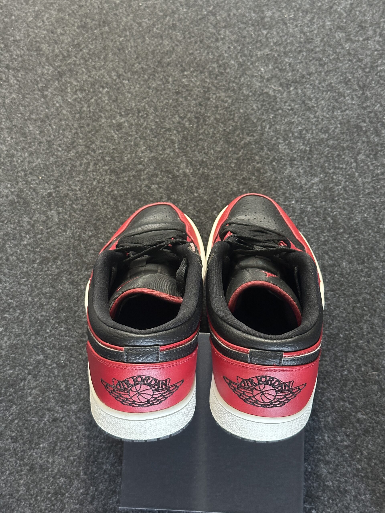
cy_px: 256
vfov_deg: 39.7
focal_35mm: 48
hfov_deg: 30.3
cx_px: 192
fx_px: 712
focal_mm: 6.86
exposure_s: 1/25
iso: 500
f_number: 1.78
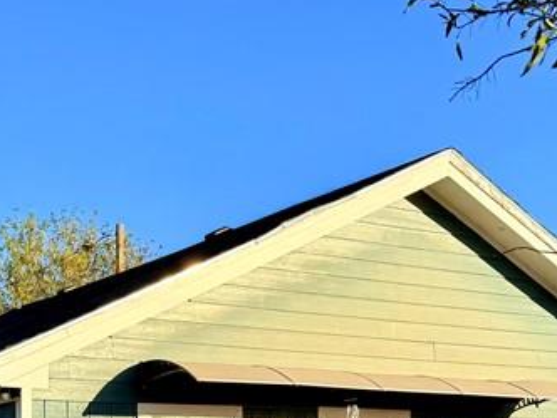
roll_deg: +1.6
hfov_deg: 26.3
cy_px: 524
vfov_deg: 18.7
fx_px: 1191
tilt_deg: -0.1
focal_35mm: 74
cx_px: 237
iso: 80
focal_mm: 6.76
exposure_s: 1/3279
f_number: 1.78
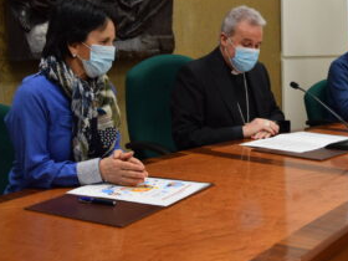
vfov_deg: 28.4
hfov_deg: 37.2
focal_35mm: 51
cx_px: 222
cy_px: 88
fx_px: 513
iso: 720
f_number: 4
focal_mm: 22
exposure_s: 1/60
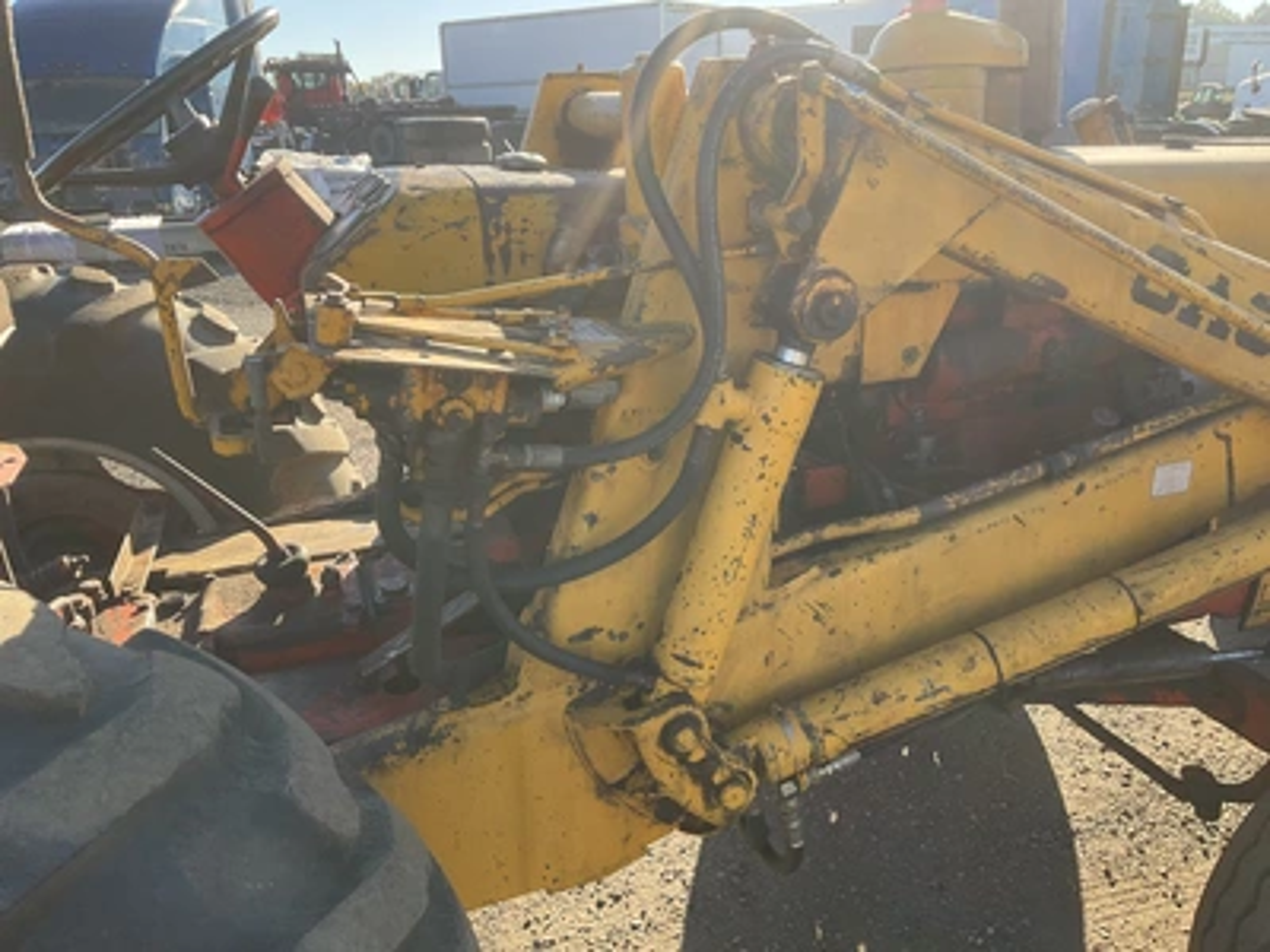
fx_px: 1064
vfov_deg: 48.2
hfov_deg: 61.7
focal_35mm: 29
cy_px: 476
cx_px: 635
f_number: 1.8
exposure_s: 1/509
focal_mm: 3
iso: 25
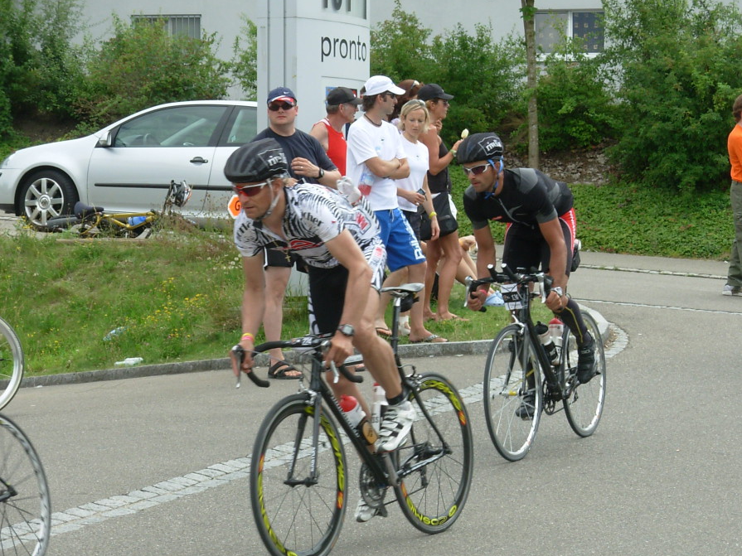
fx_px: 2550
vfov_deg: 12.4
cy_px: 288
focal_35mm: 119
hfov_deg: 16.6
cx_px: 398
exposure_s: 1/395
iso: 50
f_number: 4
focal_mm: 17.2
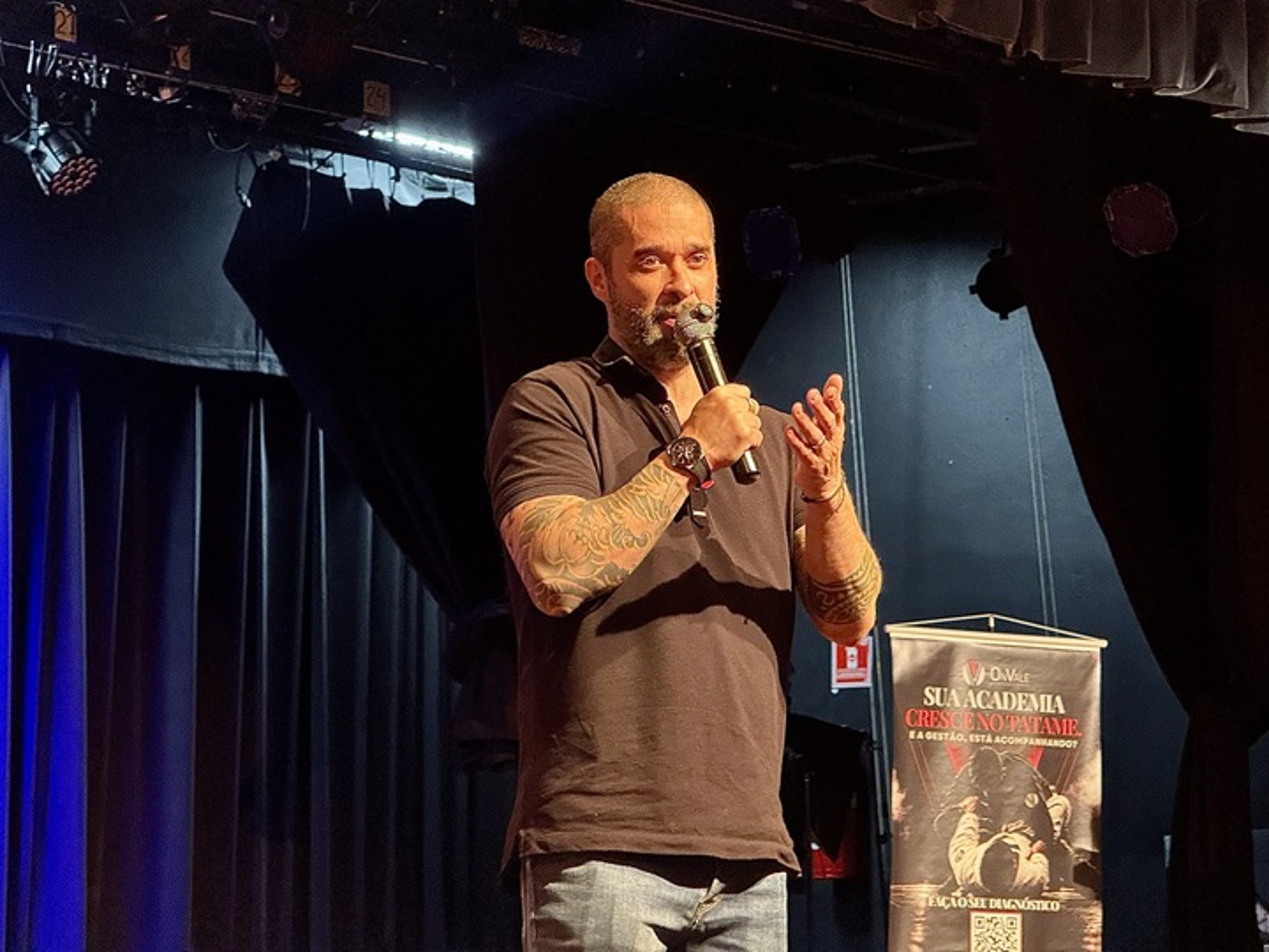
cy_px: 476
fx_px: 4399
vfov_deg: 12.3
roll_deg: -0.5
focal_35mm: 120
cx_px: 634
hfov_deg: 16.4
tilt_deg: +6.8
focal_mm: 15.66
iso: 800
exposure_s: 1/40
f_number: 2.8
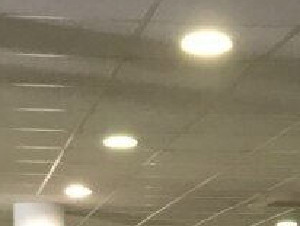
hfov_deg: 14.2
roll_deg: +0.8
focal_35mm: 139
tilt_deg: -0.2
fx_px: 1206
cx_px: 149
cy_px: 334
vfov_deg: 10.4
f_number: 1.8
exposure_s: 1/17
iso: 100
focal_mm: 3.99
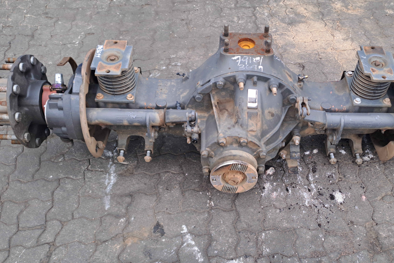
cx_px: 237
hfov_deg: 52.8
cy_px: 159
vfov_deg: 36.7
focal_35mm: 36
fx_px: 394
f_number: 1.8
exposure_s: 1/154
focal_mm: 4.65
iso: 32
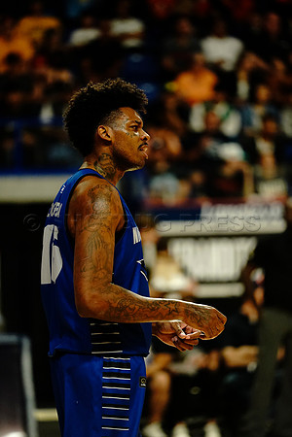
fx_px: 2433
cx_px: 146
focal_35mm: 200
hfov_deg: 6.9
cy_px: 218
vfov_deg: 10.3
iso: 5000
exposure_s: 1/2000
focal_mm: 200
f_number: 2.8
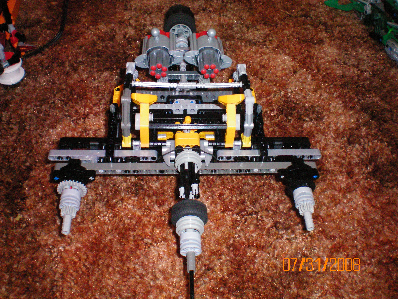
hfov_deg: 49.0
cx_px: 199
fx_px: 437
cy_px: 150
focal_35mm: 38
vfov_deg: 37.7
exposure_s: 1/60
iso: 400
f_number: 4.6
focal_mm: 6.3
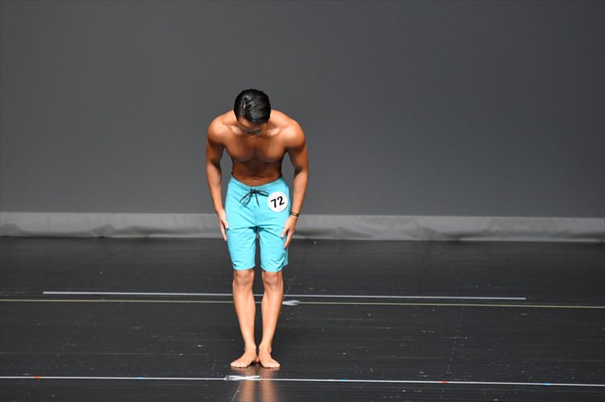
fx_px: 5795
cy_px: 201
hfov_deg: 6.0
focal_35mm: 345
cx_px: 302
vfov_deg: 4.0
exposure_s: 1/400
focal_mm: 230
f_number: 5.6
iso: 3200
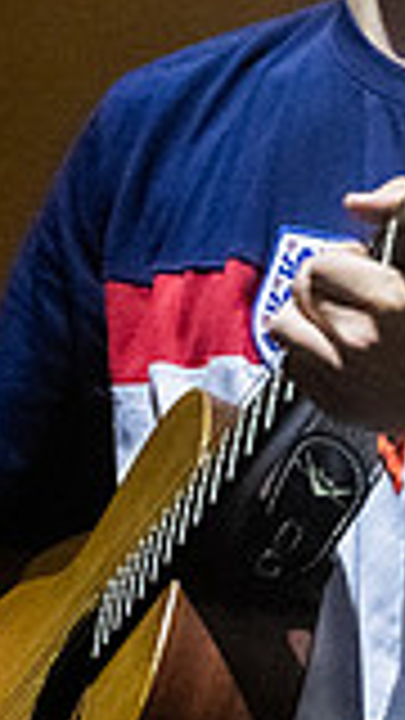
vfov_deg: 2.0
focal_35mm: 1067
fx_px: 20371
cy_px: -35
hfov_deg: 1.1
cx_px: 265
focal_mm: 200
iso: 4000
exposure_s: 1/1600
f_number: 2.8
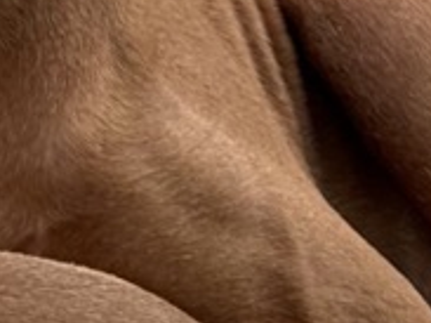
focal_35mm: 184
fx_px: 2289
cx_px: -320
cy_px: -231
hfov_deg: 10.2
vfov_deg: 7.8
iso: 80
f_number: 1.78
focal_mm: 6.86
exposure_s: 1/121
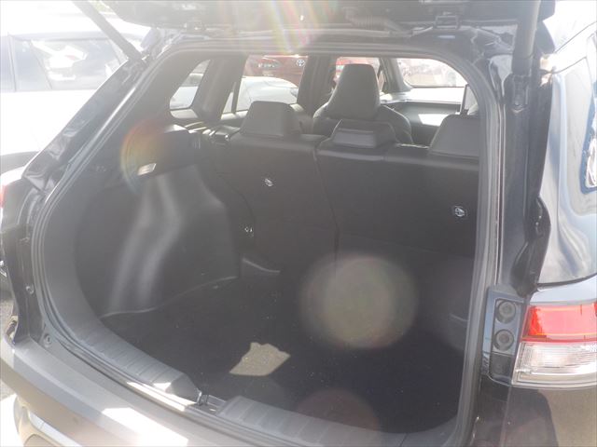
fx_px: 517
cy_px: 224
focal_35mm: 30
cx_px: 298
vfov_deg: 46.8
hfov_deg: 60.0
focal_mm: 4.1
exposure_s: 1/125
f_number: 3.3
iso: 125
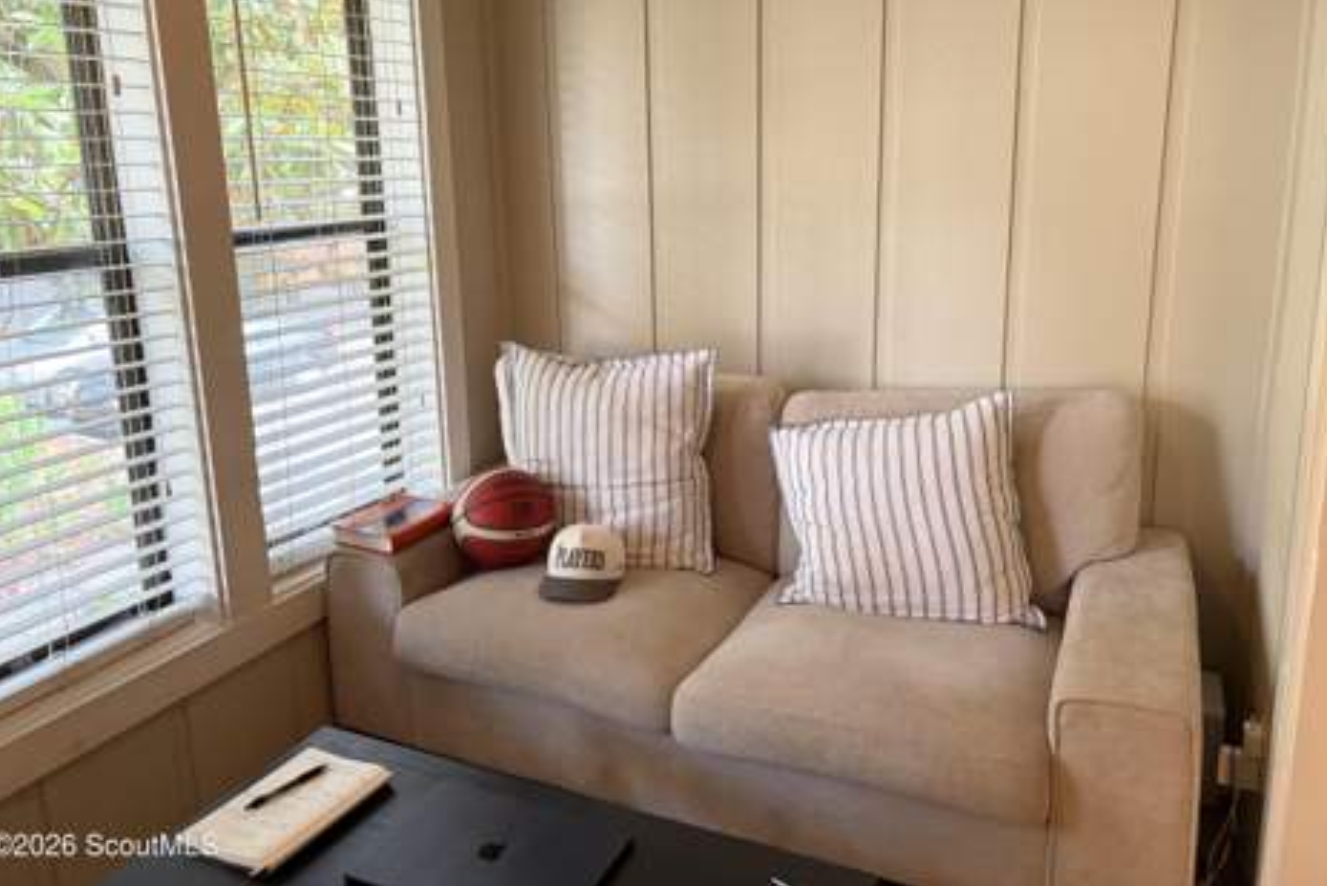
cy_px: 374
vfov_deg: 46.3
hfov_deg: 65.5
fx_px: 1032
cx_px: 676
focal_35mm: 28
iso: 400
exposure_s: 1/60
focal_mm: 5.96
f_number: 1.6
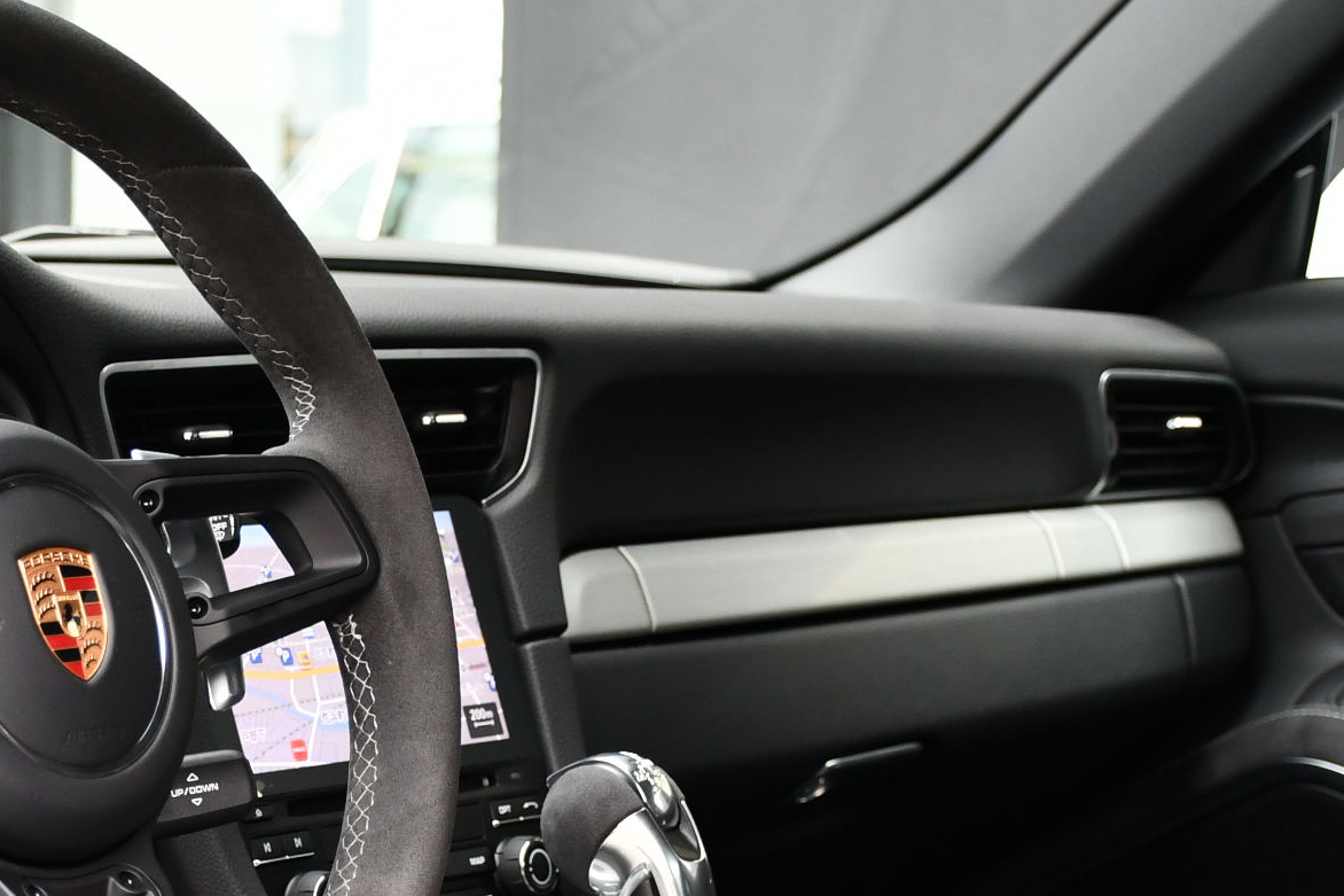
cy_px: 878
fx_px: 4255
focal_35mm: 114
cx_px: 310
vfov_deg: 11.9
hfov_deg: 17.8
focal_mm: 32
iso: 640
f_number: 4
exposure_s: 1/160
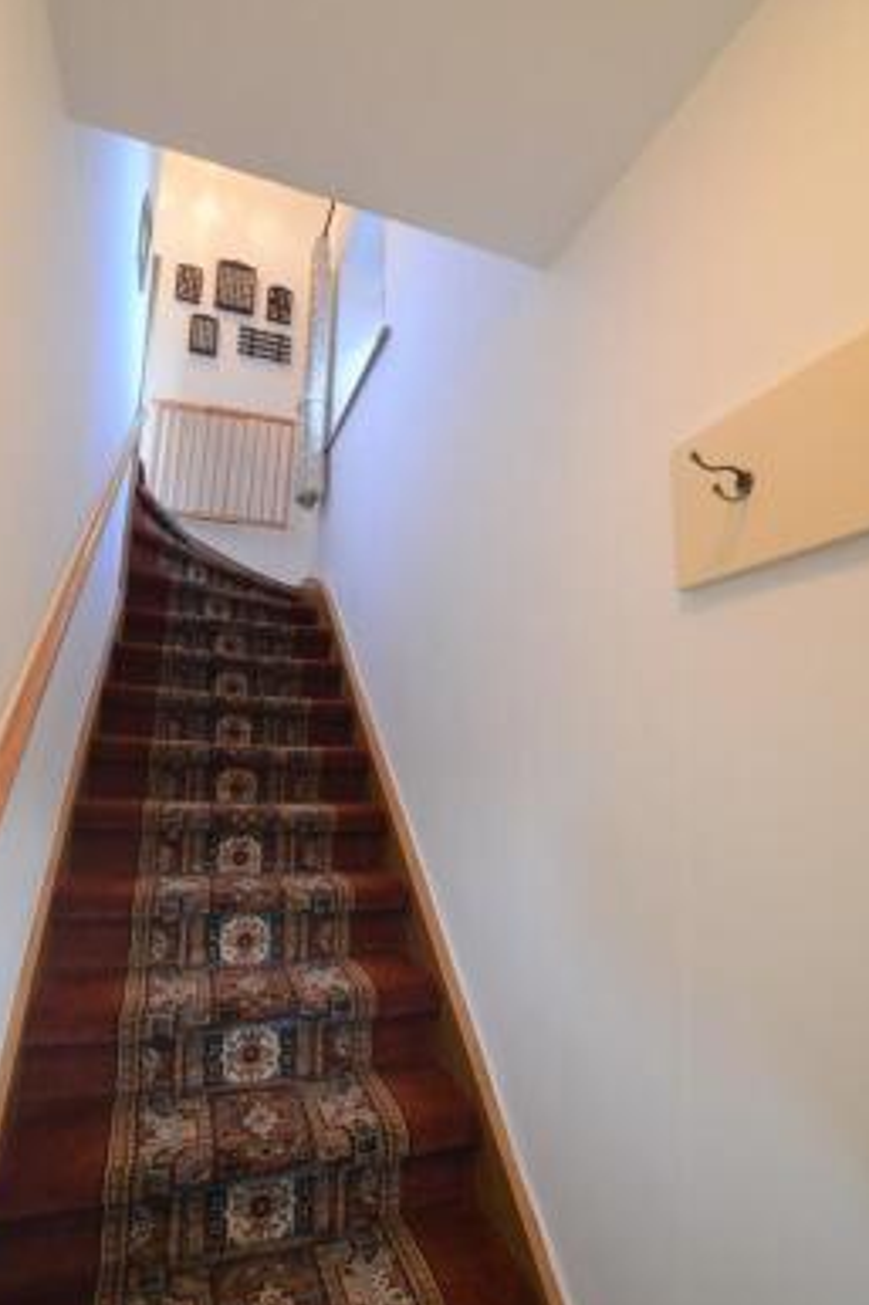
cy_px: 678
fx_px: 616
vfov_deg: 93.3
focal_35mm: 17
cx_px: 404
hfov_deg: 70.3
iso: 1600
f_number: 3.5
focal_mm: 10
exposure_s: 1/60
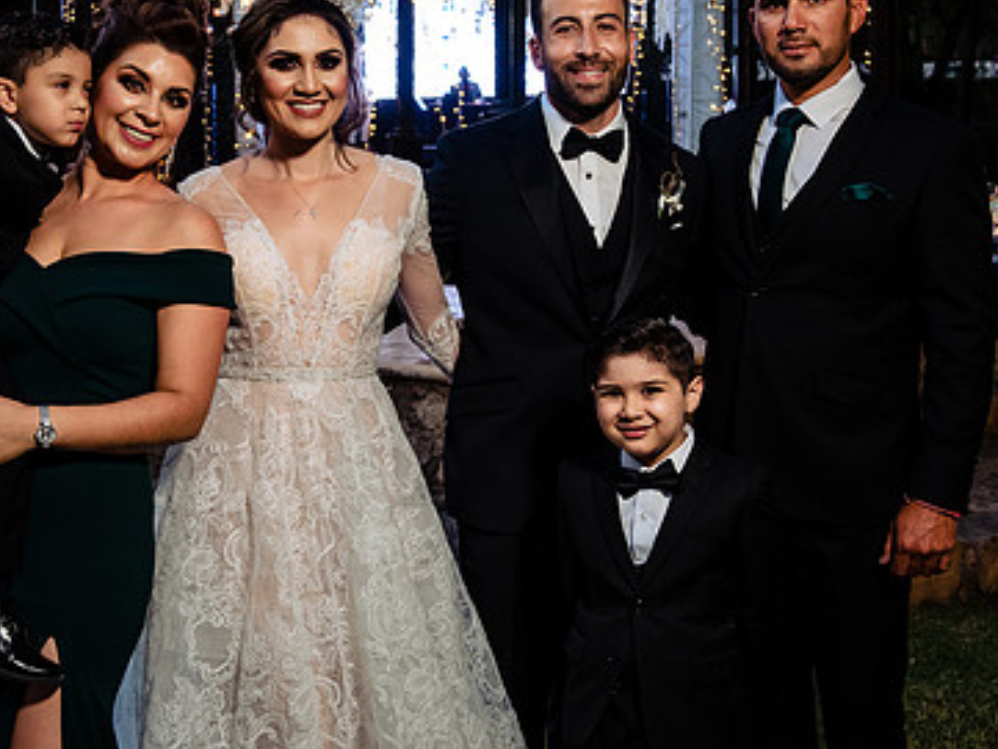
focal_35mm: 60
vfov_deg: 24.4
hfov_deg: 32.1
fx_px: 1730
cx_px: 409
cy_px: 303
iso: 1600
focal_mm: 38
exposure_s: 1/125
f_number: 5.6
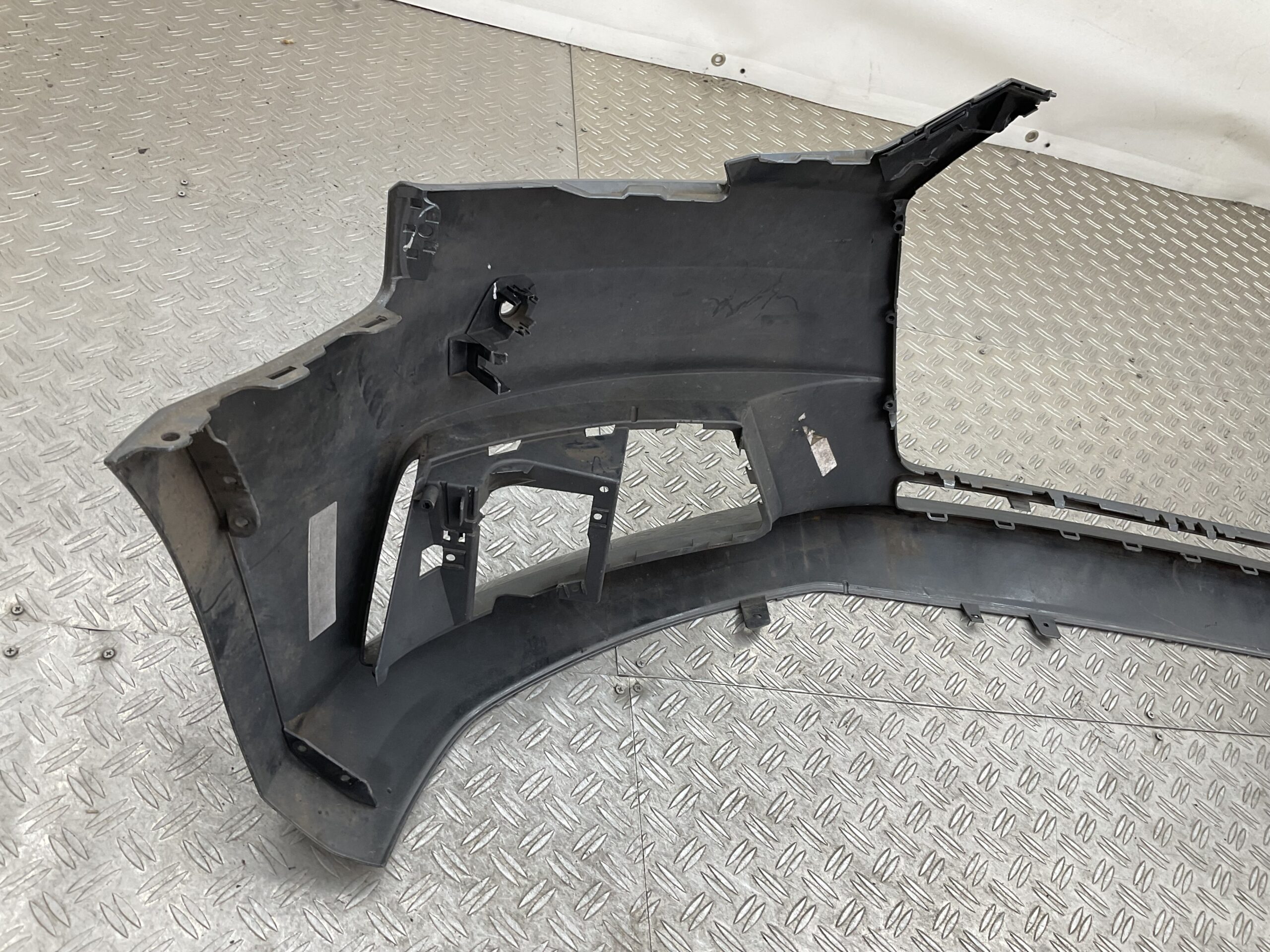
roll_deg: -25.6
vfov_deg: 48.2
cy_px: 476
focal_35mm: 29
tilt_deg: -43.7
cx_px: 635
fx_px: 1064
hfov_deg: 61.7
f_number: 1.8
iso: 32
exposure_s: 1/100
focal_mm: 3
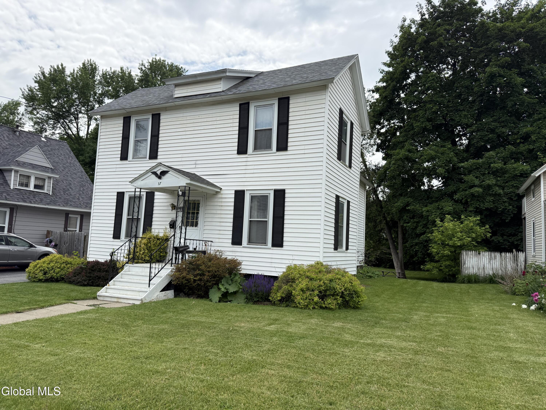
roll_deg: -3.4
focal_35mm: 24
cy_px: 205
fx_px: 379
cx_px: 273
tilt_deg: +5.2
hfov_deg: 71.6
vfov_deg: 56.8
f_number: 1.78
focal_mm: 6.76
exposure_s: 1/4167
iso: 125
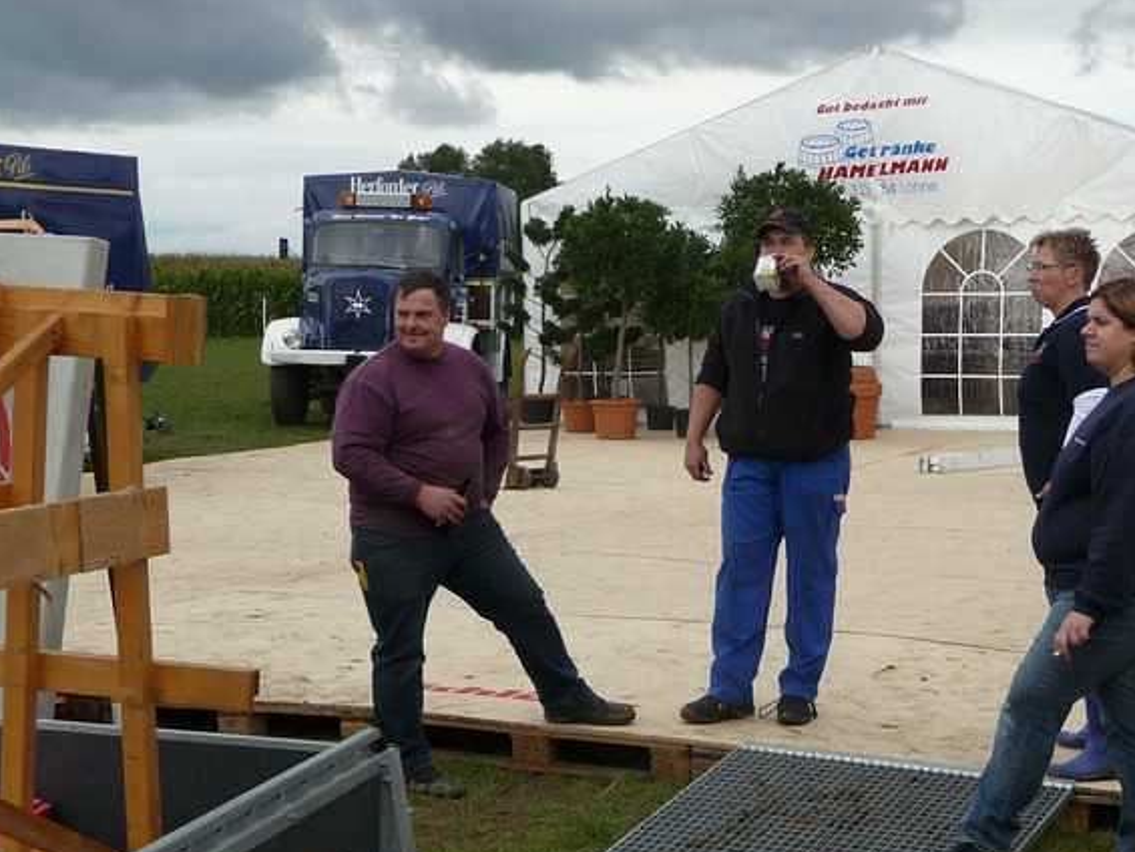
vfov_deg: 21.6
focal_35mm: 68
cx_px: 785
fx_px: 2230
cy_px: 518
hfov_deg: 28.3
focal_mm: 8
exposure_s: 1/500
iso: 100
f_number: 4.2
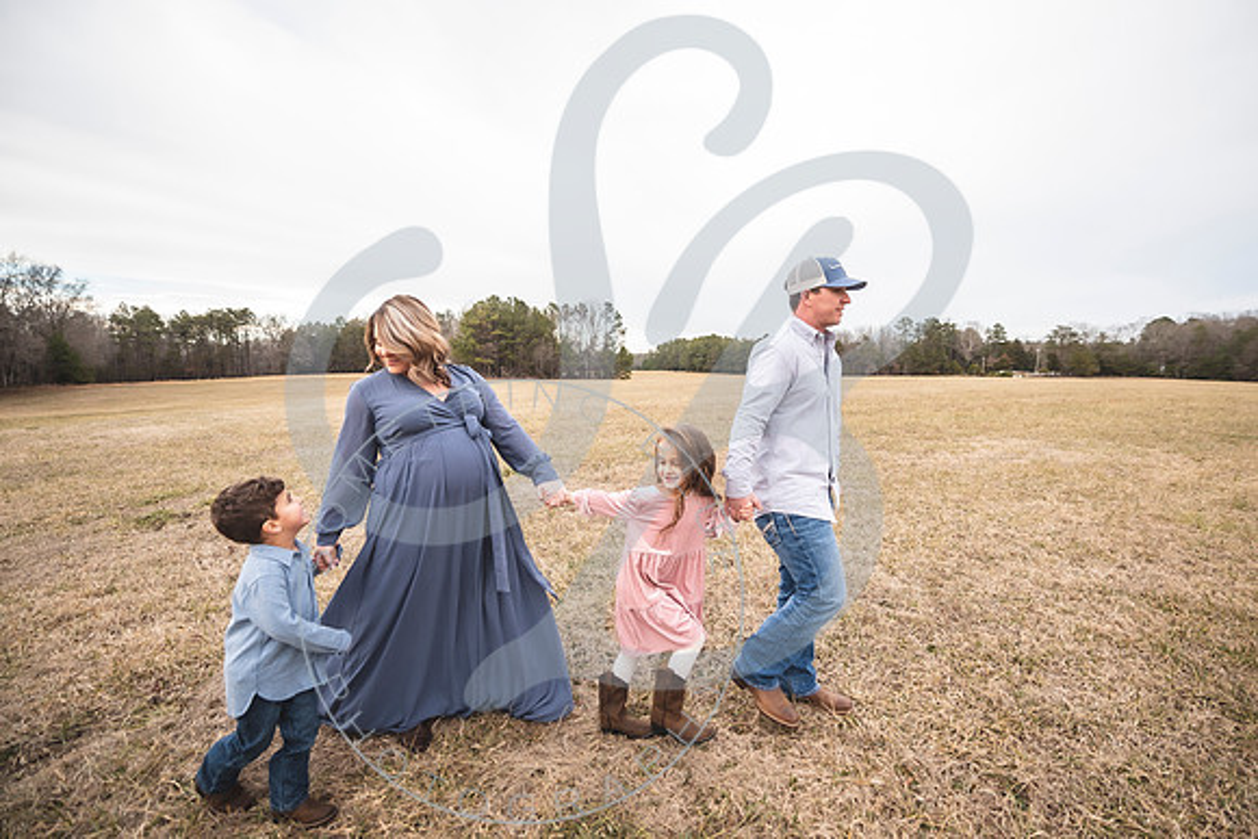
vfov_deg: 76.1
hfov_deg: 99.0
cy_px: 417
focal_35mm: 15
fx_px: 537
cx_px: 663
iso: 200
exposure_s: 1/200
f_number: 2.8
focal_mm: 14
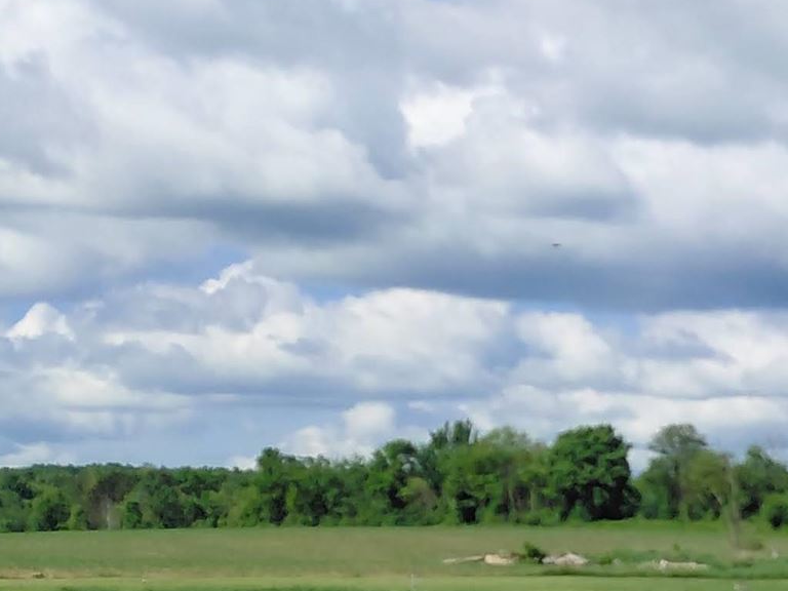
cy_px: 844
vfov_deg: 14.0
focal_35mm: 100
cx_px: 1297
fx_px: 2276
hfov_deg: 17.1
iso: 50
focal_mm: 4.69
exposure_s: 1/3420
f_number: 1.8
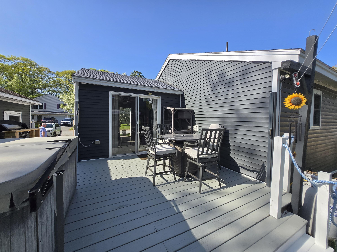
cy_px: 126
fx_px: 127
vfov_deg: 89.9
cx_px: 168
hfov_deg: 106.2
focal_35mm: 13
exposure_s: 1/736
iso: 25
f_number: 2.2
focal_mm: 1.7
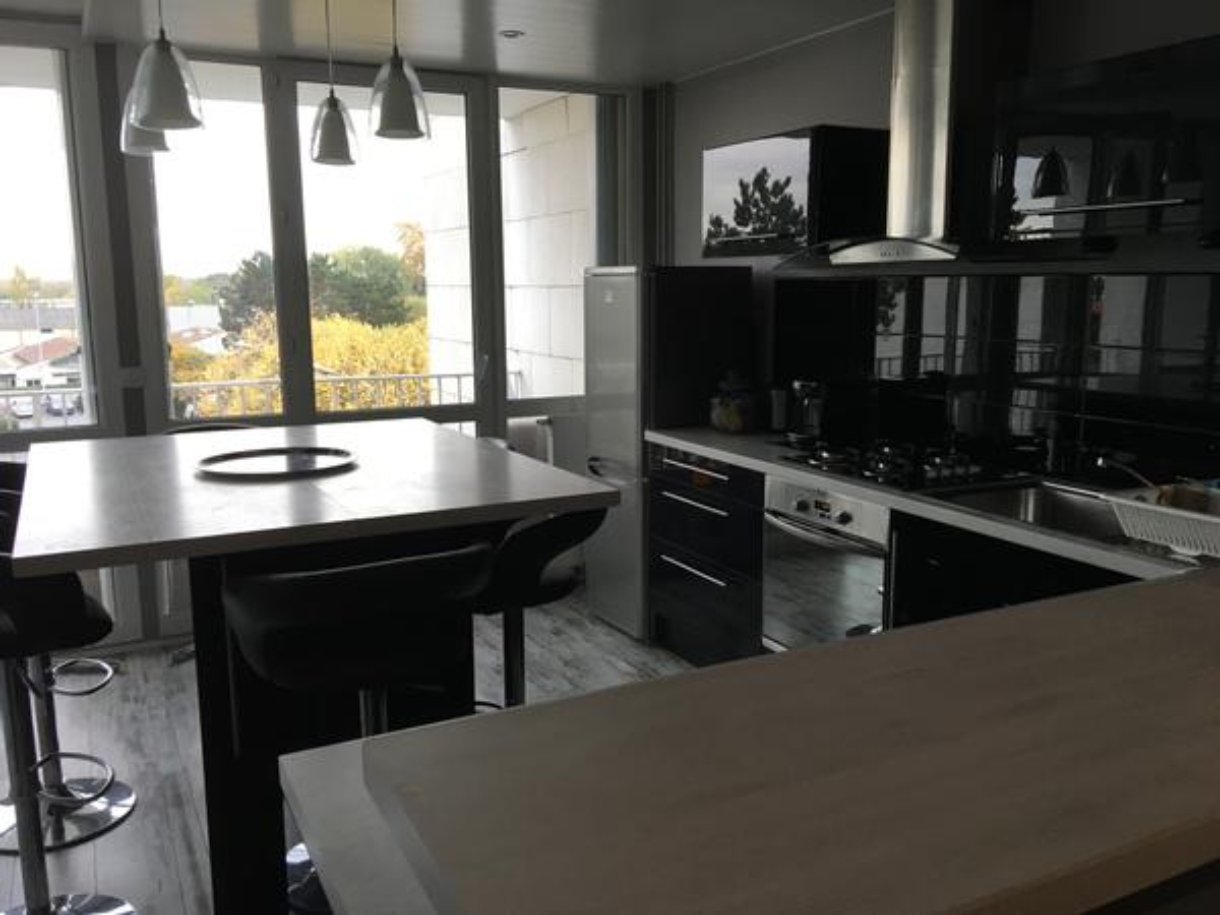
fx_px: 1022
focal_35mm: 29
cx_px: 610
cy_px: 458
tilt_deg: -10.1
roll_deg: -0.3
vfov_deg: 48.2
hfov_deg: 61.7
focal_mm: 4.15
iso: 25
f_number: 2.2
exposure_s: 1/33
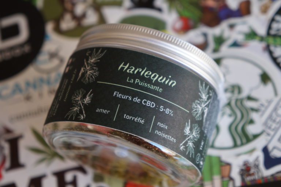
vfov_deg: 18.5
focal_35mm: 74
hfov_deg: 27.5
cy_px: 94
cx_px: 140
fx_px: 573
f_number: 5
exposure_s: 1/160
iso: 500
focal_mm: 49
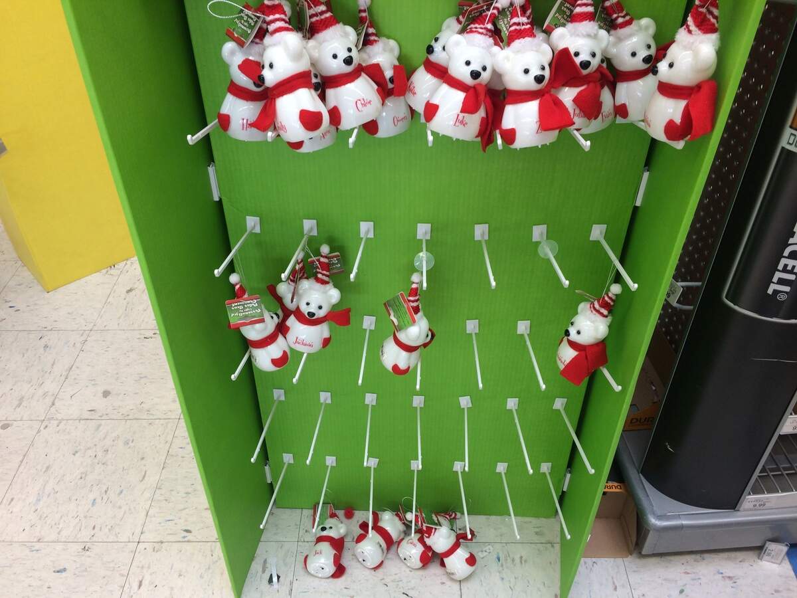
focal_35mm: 29
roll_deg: +0.8
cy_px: 299
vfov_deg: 48.2
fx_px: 668
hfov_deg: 61.7
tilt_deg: -41.8
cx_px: 398
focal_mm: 4.15
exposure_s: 1/60
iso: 50
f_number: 2.2
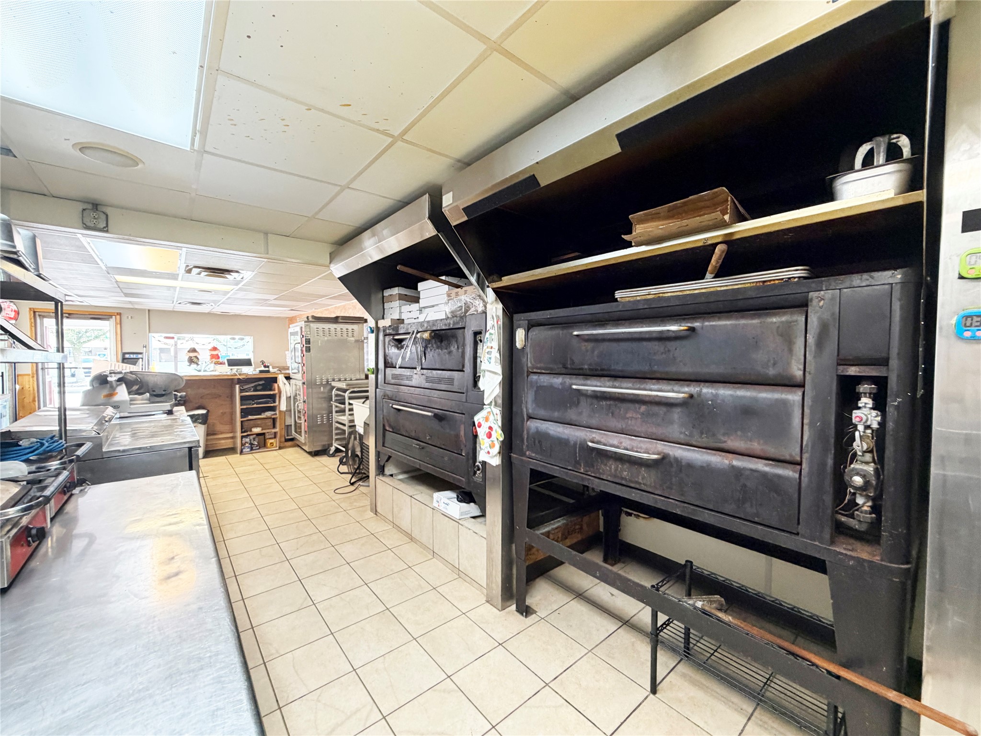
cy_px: 368
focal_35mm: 14
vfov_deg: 85.7
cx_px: 490
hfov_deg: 102.1
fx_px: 397
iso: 250
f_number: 2.2
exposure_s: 1/60
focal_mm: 2.22
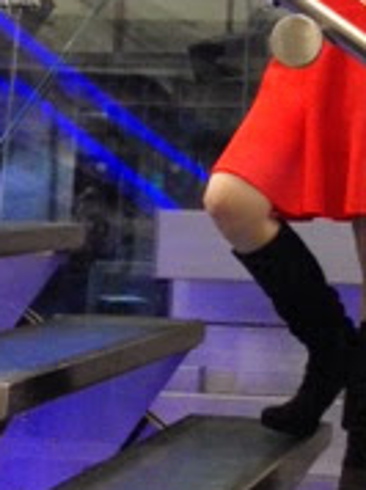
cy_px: -135
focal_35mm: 126
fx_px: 1781
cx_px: 322
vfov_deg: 15.0
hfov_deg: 11.7
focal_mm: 4.28
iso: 100
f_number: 2.4
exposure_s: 1/20
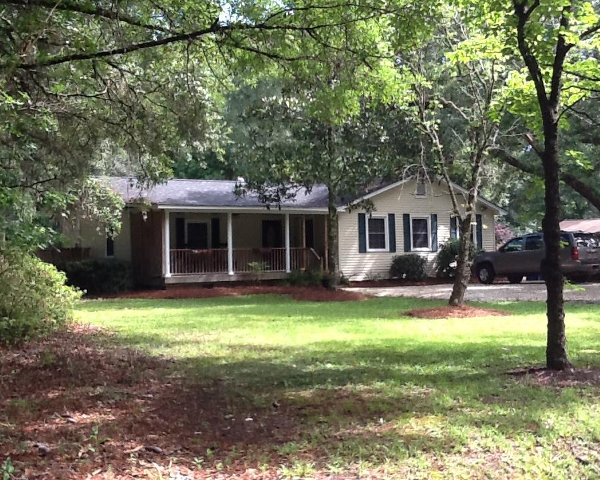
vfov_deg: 32.8
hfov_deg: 40.3
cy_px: 240
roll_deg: +1.3
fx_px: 817
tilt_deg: -1.3
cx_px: 299
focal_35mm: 46
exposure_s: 1/146
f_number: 2.4
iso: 40
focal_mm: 2.03
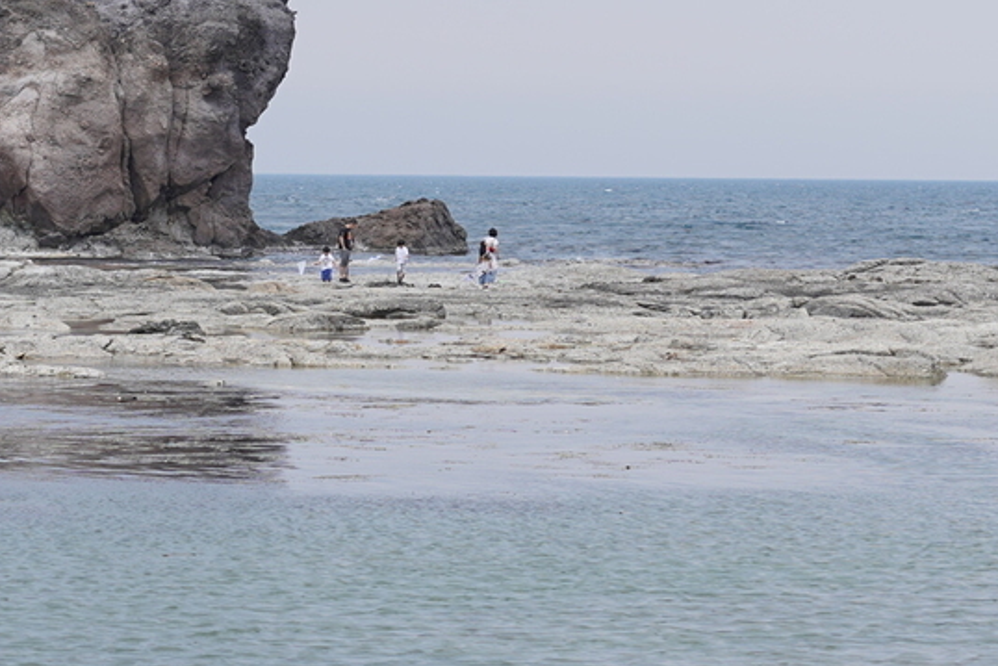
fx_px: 5074
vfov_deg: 7.5
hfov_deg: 11.2
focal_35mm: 183
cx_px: 98
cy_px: 147
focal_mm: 55
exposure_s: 1/500
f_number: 4
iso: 100
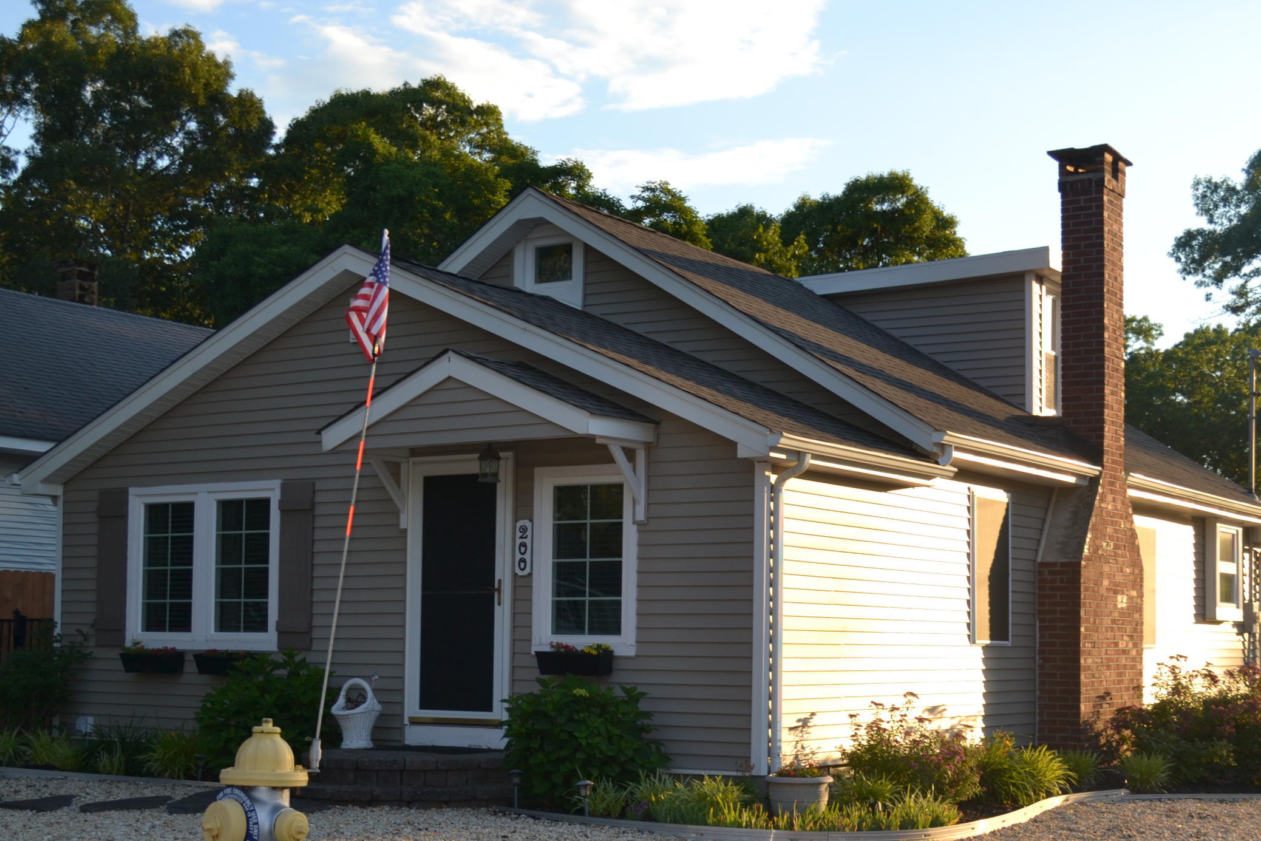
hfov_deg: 38.2
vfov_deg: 25.9
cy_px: 542
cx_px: 677
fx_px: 1821
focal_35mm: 52
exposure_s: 1/200
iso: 100
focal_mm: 24
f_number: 4.5
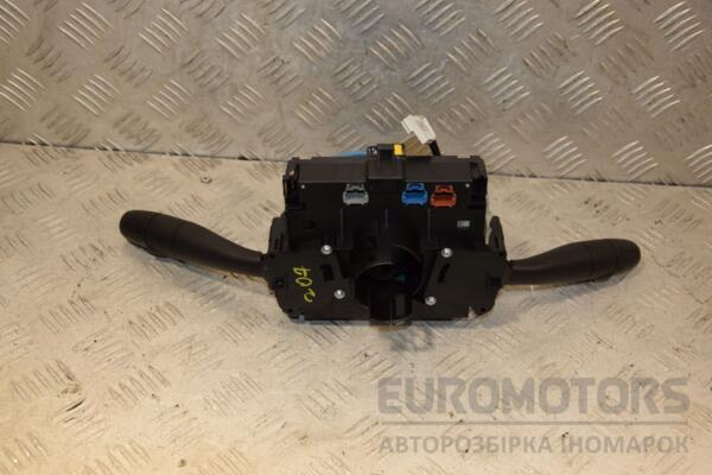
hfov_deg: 41.1
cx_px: 356
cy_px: 238
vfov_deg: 28.1
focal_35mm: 48
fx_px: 949
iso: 800
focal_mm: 32
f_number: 5.6
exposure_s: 1/200
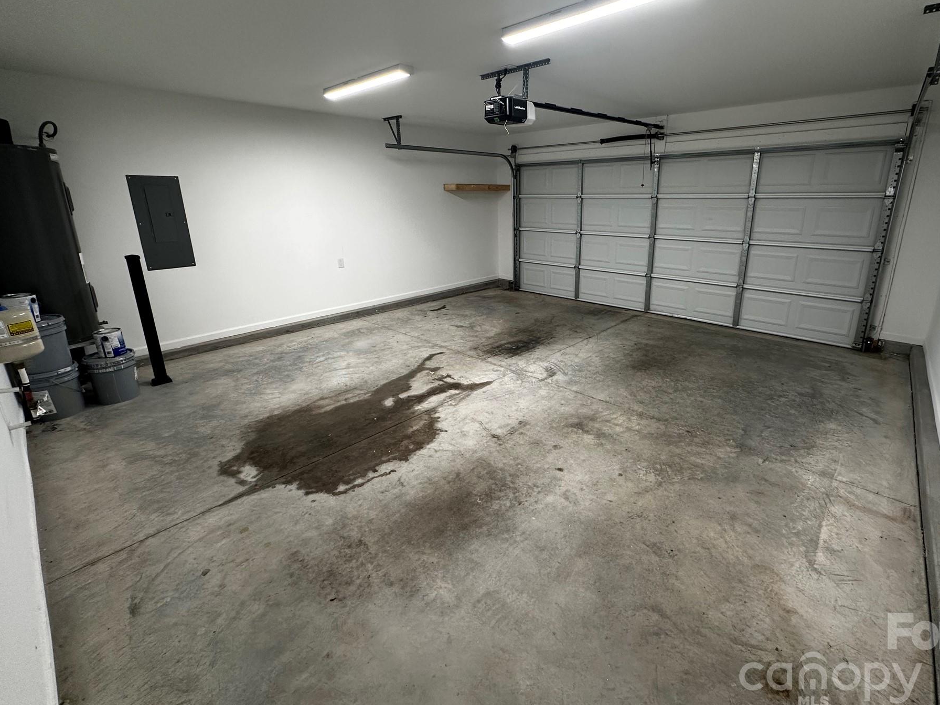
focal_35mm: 16
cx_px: 518
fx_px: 434
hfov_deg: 94.2
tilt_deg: -15.5
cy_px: 313
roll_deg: +0.4
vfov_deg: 77.8
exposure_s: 1/60
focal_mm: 2.22
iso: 160
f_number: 2.2
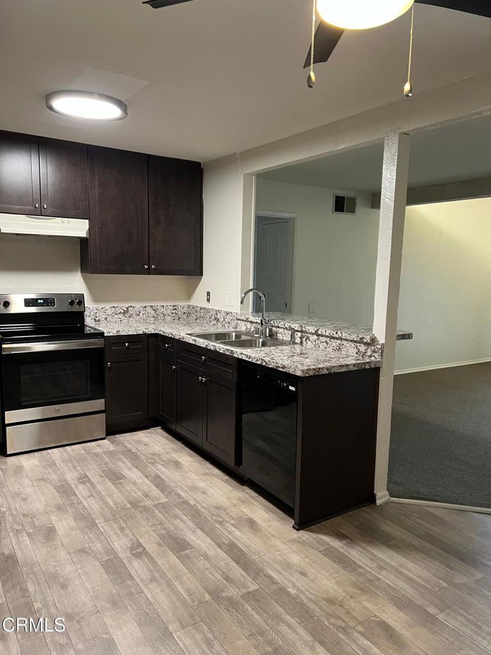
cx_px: 246
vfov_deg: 67.3
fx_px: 492
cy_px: 328
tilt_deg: -7.1
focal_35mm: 26
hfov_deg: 53.1
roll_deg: -1.6
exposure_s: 1/60
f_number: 1.5
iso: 320
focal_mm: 5.7
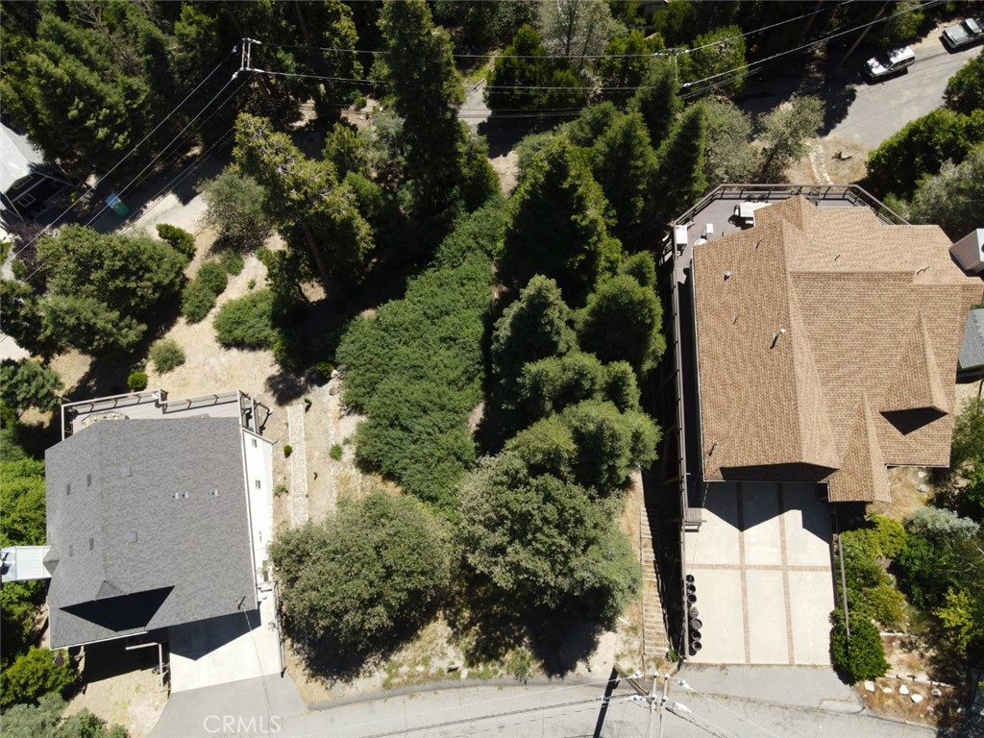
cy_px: 369
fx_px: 682
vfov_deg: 56.8
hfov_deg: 71.6
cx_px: 492
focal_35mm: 24
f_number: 2.8
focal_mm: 4.5
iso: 100
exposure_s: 1/400
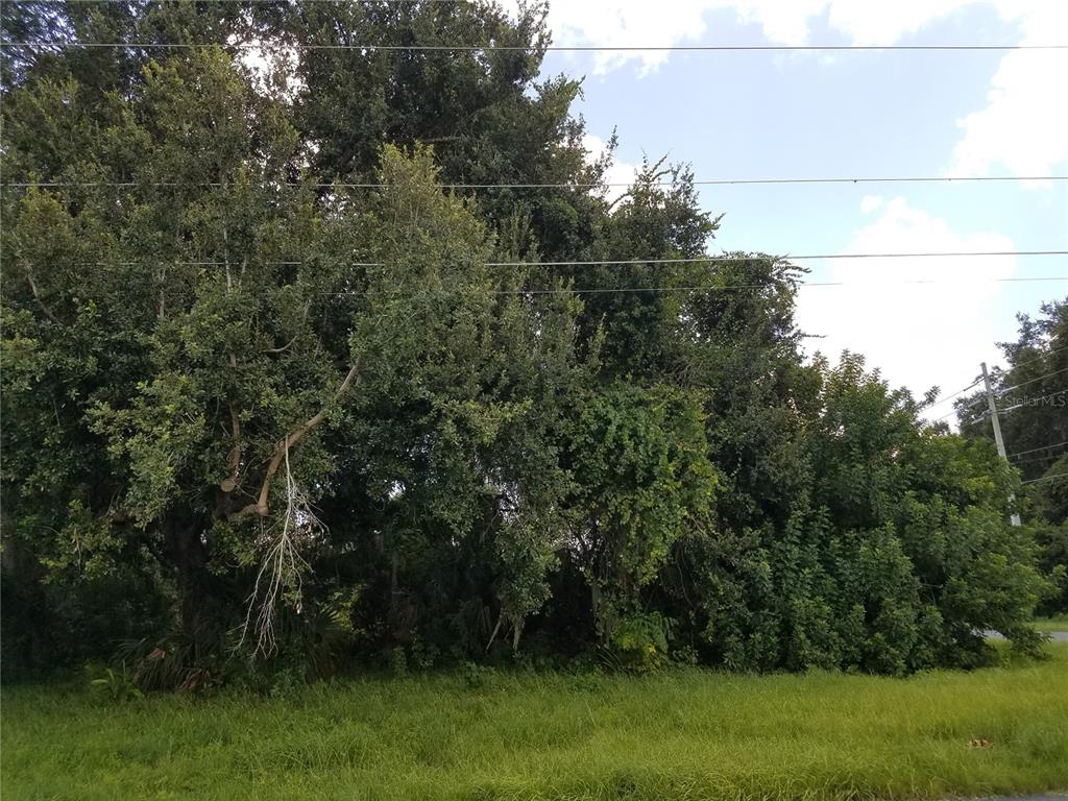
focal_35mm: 26
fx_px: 802
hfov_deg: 67.3
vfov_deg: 53.1
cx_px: 534
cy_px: 400
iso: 40
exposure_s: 1/706
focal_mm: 4.2
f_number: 1.7
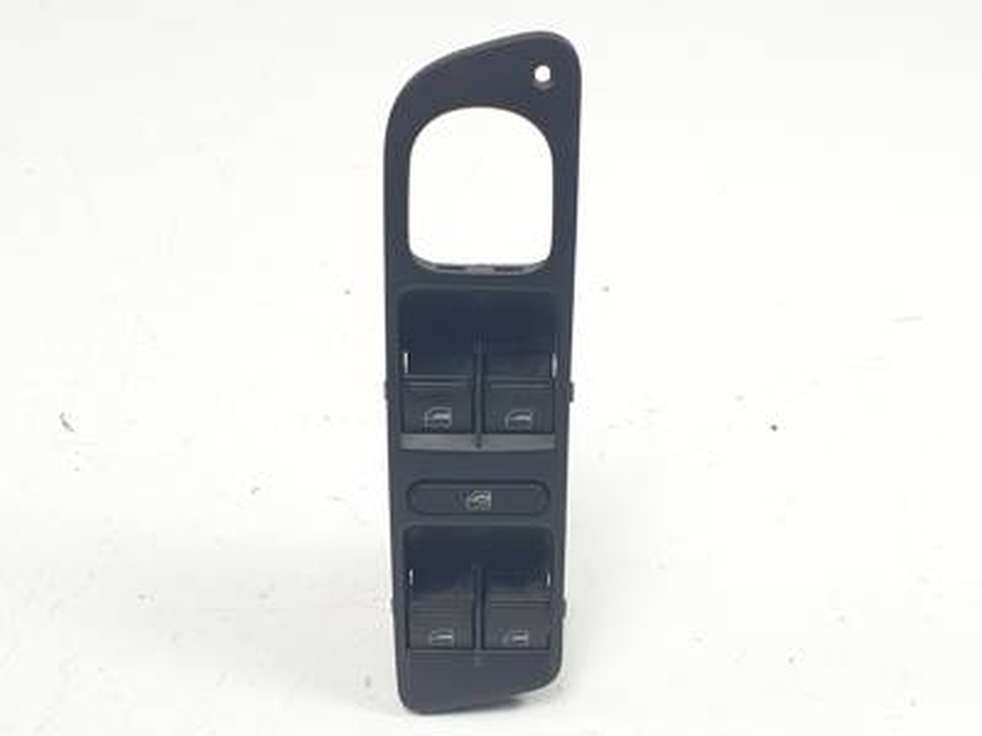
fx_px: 738
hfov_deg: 67.3
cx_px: 491
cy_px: 368
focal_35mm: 26
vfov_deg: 53.1
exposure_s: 1/146
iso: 50
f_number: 2.4
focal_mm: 4.3
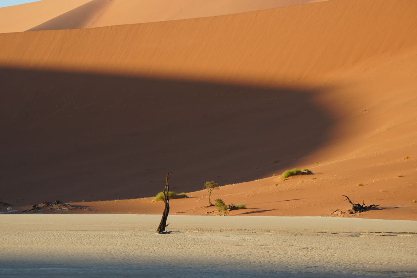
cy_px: 124
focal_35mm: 193
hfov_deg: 10.7
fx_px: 2235
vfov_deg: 7.1
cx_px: 166
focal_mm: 138
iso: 100
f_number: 7.1
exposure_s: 1/200
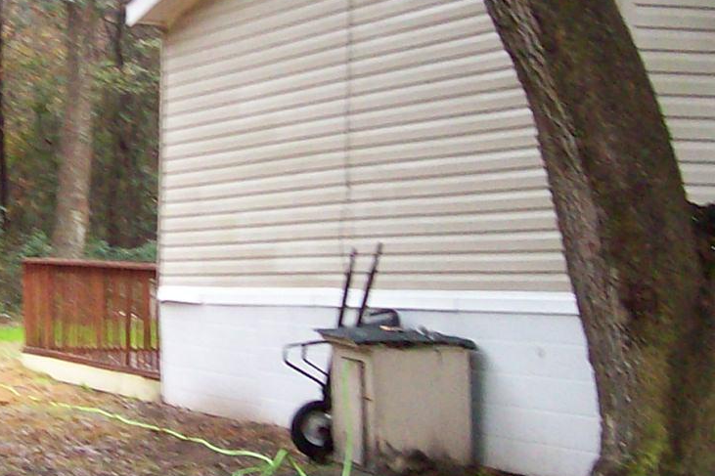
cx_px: 73
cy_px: 174
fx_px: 2343
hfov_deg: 17.1
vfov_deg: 11.6
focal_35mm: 118
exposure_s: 1/64
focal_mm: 6
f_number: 2.7
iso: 140
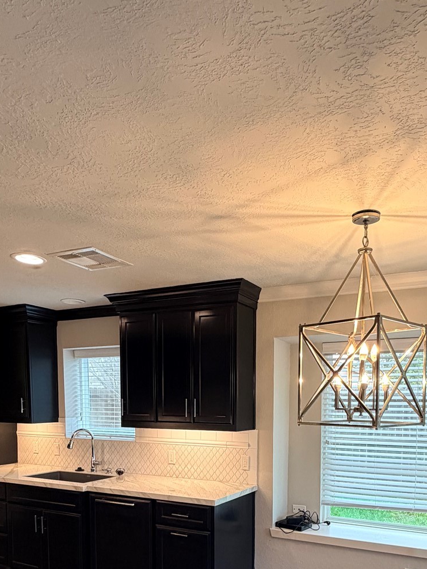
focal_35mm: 29
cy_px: 435
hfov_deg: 47.9
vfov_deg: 58.1
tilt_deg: -4.3
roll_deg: -0.6
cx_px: 261
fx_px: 477
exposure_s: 1/120
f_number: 2.2
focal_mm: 2.22
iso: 160
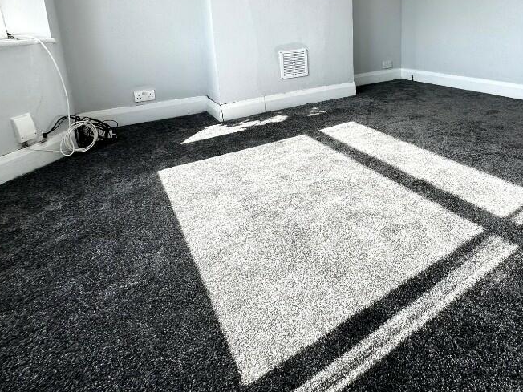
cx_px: 335
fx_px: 332
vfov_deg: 57.4
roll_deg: +1.6
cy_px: 90
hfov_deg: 74.7
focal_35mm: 22
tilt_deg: -13.4
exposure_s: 1/243
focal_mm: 2.22
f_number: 2.2
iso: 40
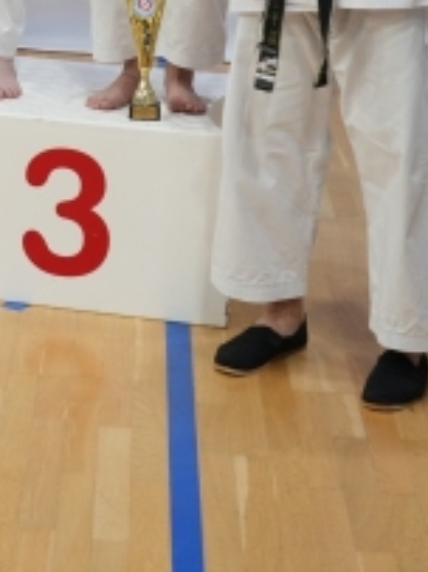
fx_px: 2162
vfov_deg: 14.2
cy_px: -259
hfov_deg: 11.1
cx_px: -110
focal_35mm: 131
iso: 800
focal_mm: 46
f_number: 7.1
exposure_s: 1/40
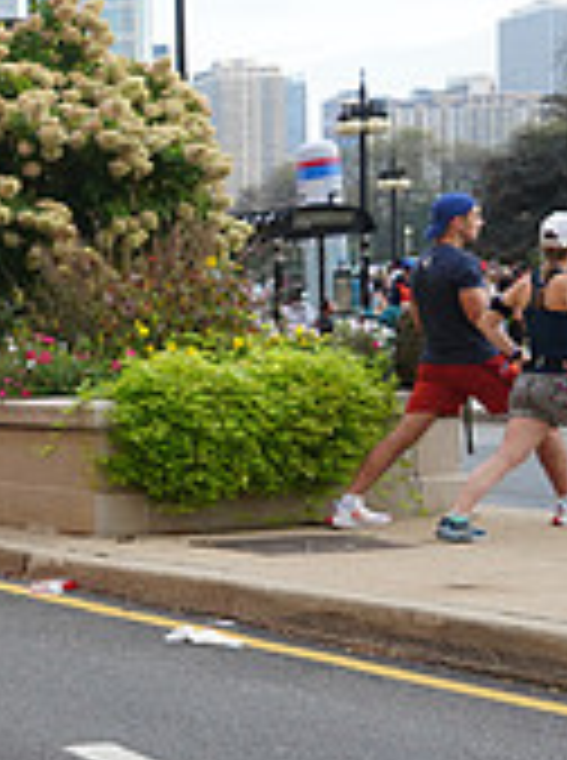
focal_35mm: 96
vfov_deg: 20.4
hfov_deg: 12.9
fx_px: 2105
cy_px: 470
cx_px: -639
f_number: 5
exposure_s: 1/100
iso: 500
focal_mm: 29
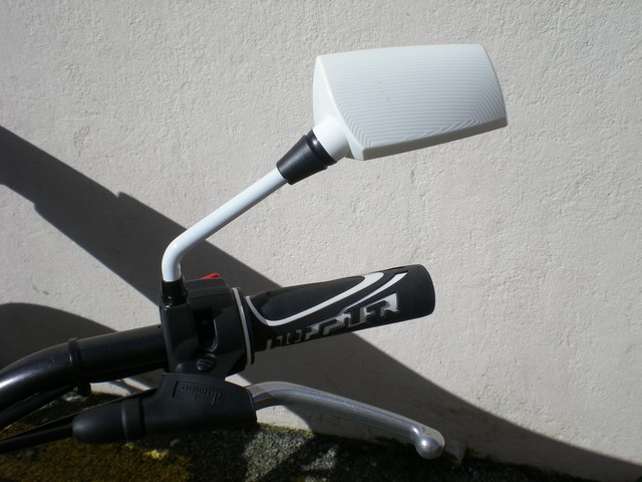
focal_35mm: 44
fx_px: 816
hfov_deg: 42.9
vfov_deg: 32.9
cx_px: 321
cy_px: 241
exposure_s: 1/685
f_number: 4.9
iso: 50
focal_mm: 7.4
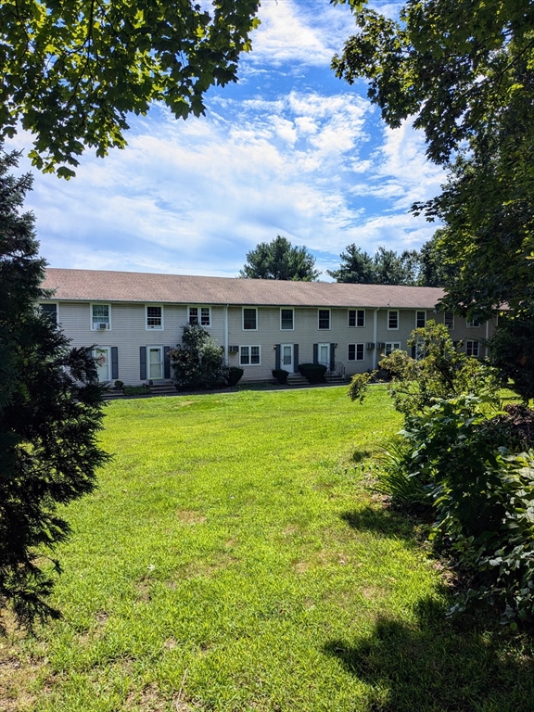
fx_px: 555
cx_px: 267
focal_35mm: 27
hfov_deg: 51.4
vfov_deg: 65.3
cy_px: 356
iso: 35
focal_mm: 4.38
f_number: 1.73
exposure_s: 1/3344
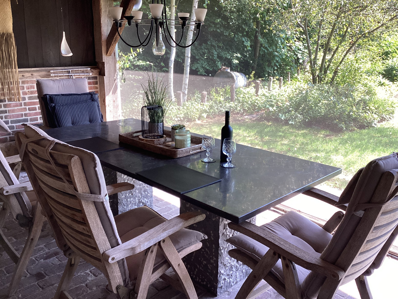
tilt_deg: -17.8
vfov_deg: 45.4
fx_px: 356
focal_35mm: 31
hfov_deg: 58.4
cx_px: 199
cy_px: 150
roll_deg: -1.3
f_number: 2.4
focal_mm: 3.3
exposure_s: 1/120
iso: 80
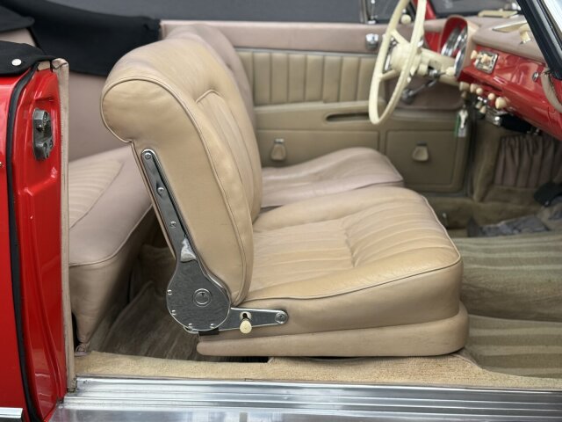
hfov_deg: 39.7
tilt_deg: -15.2
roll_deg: -2.2
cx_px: 281
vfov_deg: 30.3
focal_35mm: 48
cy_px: 211
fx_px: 779
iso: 64
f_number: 1.78
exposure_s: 1/1377
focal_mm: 6.76
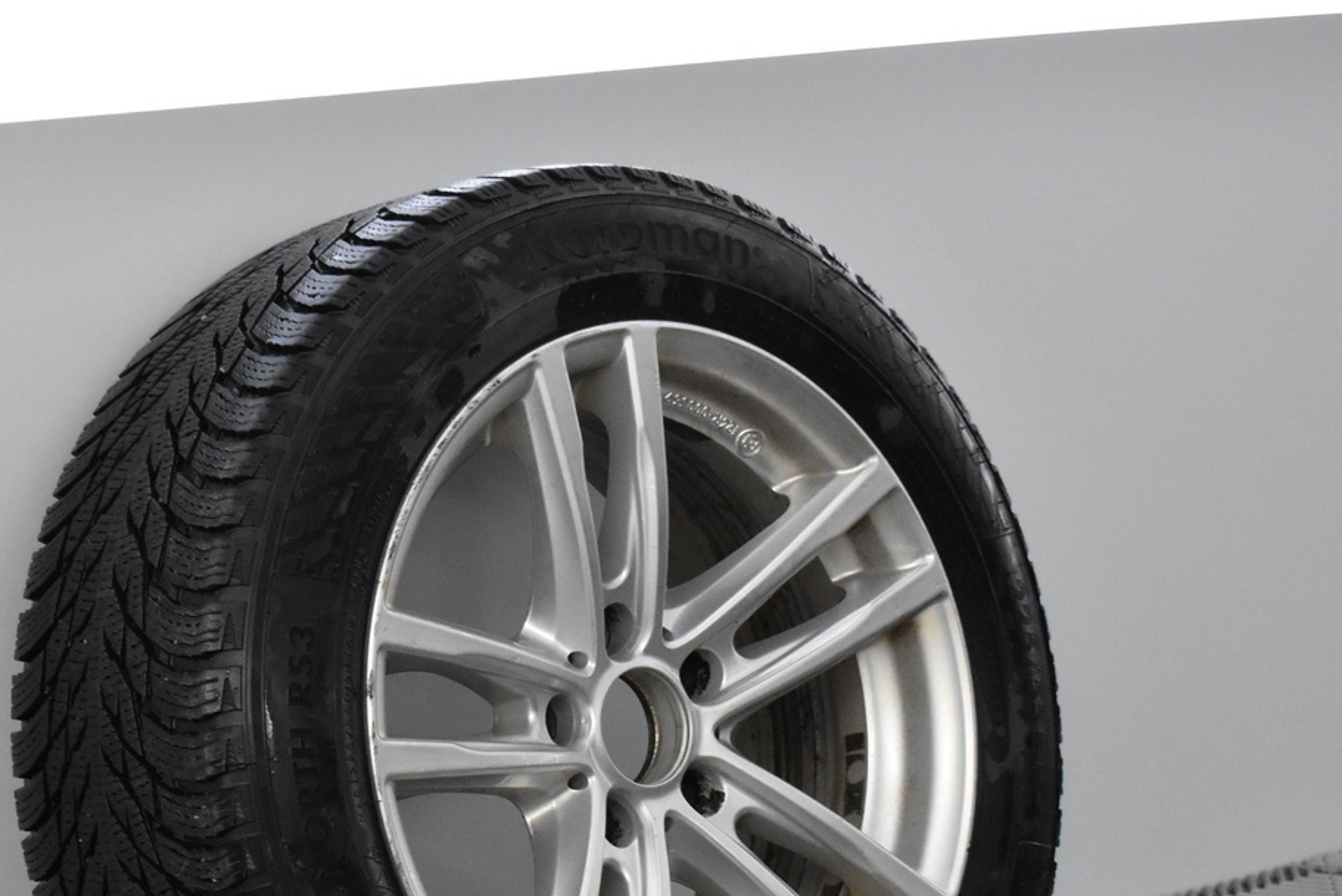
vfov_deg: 12.2
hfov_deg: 18.2
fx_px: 4176
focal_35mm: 112
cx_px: 525
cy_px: 672
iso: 3200
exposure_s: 1/100
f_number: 5
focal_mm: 42
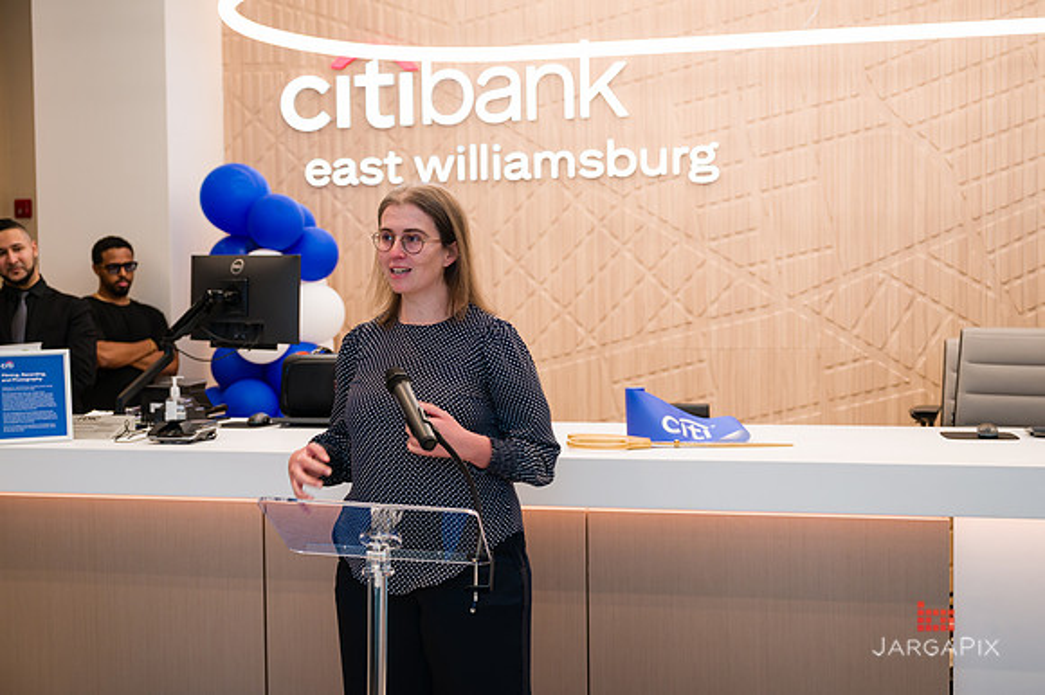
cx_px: 540
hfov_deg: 44.1
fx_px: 1291
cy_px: 336
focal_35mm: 45
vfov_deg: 30.1
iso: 400
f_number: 3.2
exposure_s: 1/200
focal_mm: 42
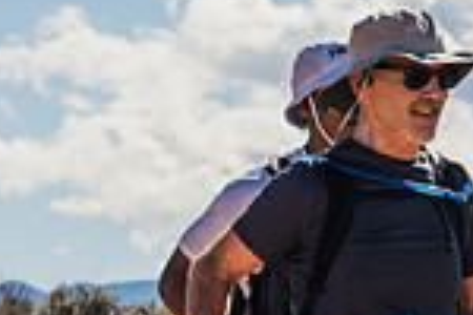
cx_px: 259
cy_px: 512
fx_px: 5636
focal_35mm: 429
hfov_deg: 4.8
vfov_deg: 3.2
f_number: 10
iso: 100
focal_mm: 108
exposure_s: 1/400
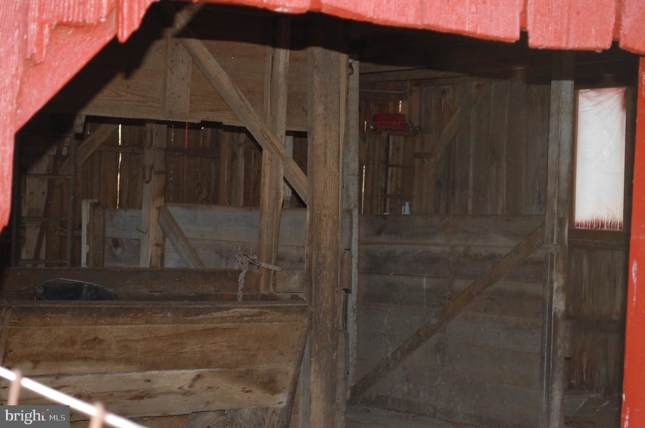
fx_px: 1476
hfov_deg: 24.7
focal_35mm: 82
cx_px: 322
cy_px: 214
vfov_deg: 16.5
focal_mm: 55
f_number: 5.6
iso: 560
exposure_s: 1/60
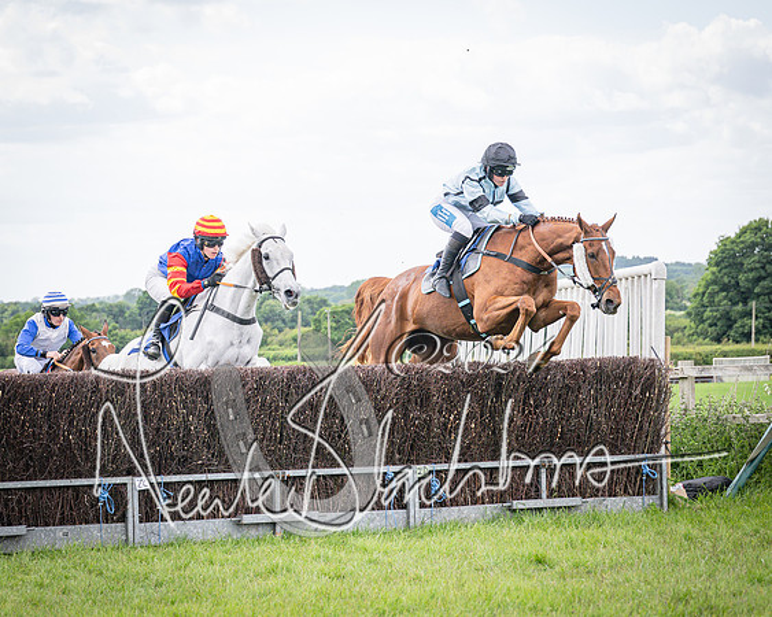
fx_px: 2959
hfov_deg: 14.8
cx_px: 144
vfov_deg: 11.9
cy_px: 291
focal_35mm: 130
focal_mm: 70
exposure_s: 1/1600
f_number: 4
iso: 400
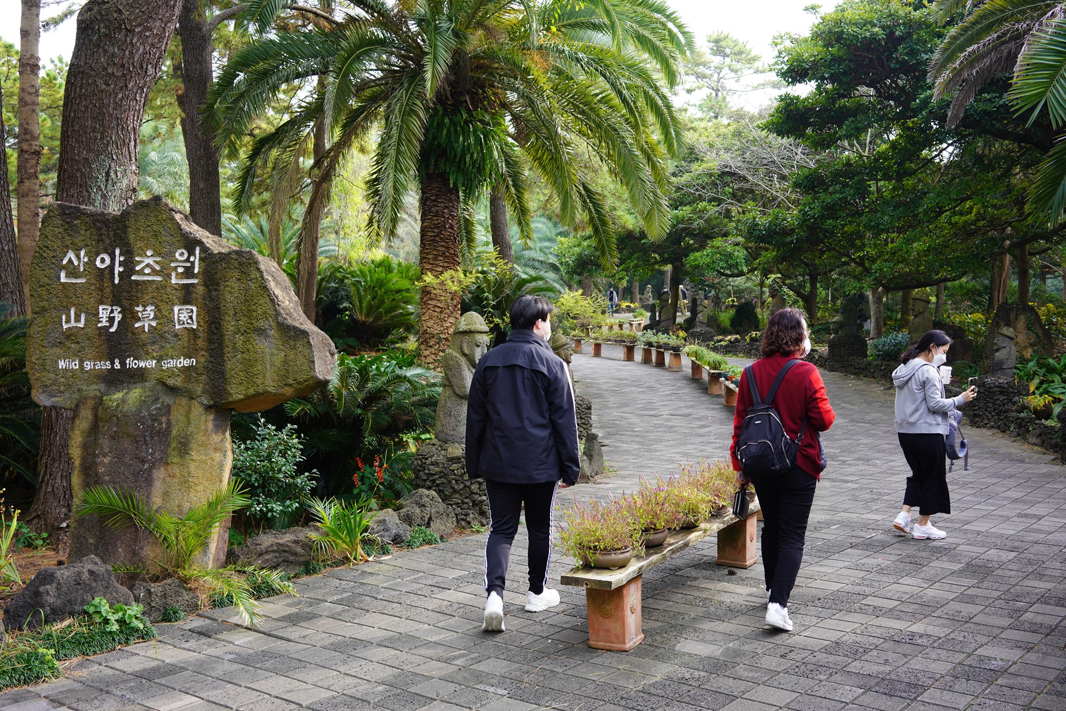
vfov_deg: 37.9
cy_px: 356
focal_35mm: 35
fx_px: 1036
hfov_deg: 54.4
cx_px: 533
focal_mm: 35
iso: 200
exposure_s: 1/100
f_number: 5
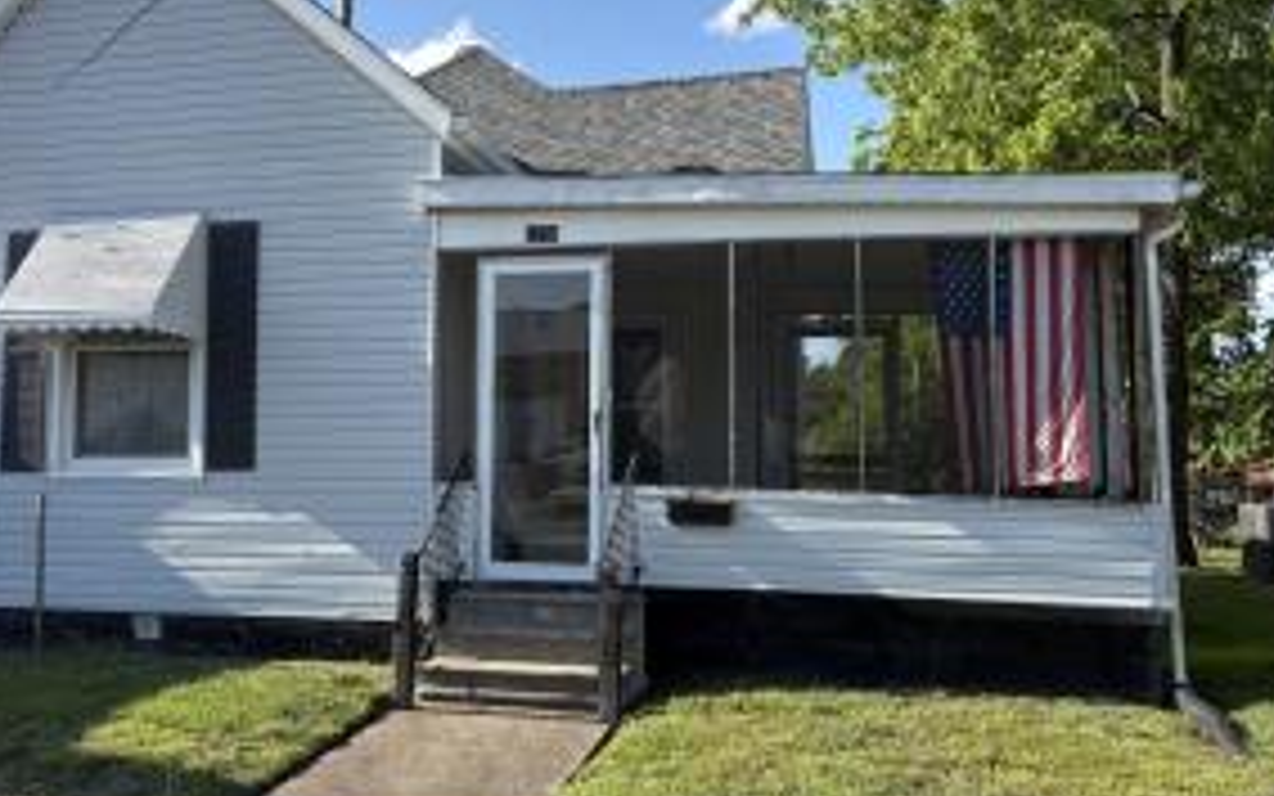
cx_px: 513
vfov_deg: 32.8
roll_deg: -0.3
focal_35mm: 39
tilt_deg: +4.5
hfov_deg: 50.1
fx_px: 1354
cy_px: 378
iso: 50
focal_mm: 5.96
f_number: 1.6
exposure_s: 1/1901
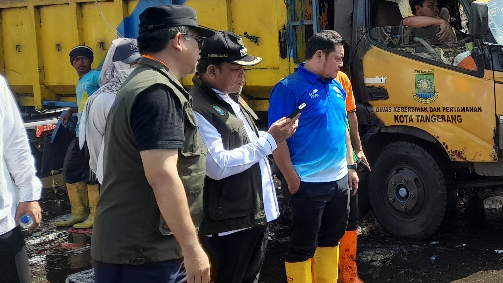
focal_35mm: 52
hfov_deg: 36.9
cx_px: 467
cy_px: 37
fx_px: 694
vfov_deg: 22.6
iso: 20
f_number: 2
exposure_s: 1/383
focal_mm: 4.6
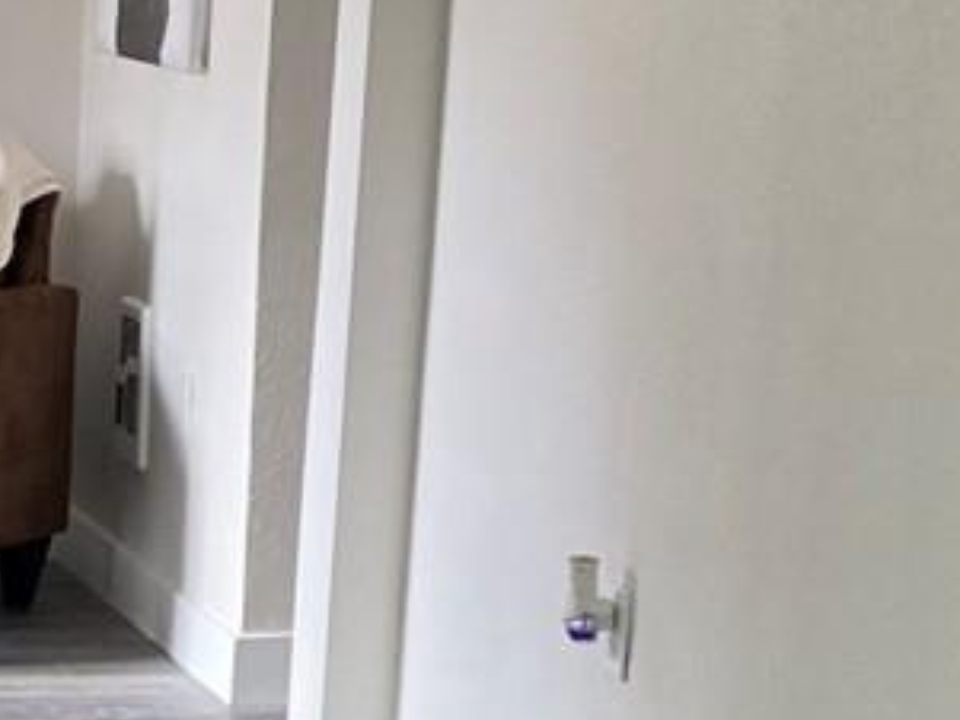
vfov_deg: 10.6
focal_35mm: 138
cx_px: 179
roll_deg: -1.1
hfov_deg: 14.2
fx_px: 3829
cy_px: 882
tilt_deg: -15.4
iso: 125
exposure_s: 1/100
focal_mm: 4.25
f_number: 1.8
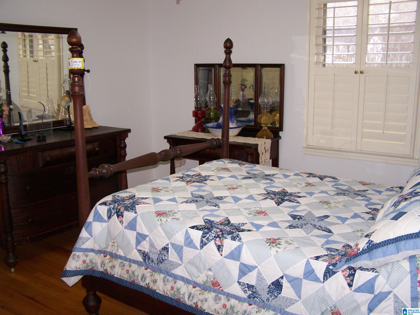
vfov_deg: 37.8
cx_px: 210
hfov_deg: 48.9
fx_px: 461
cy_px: 158
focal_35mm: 38
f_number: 2.8
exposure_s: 1/60
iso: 160
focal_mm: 6.3
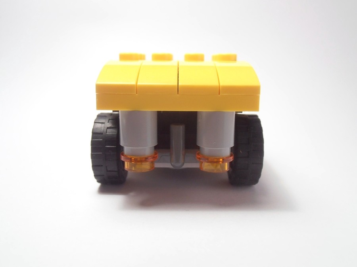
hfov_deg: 50.1
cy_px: 134
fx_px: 382
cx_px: 178
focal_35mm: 37
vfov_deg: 38.7
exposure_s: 1/40
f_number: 3.9
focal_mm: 6.61
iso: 100
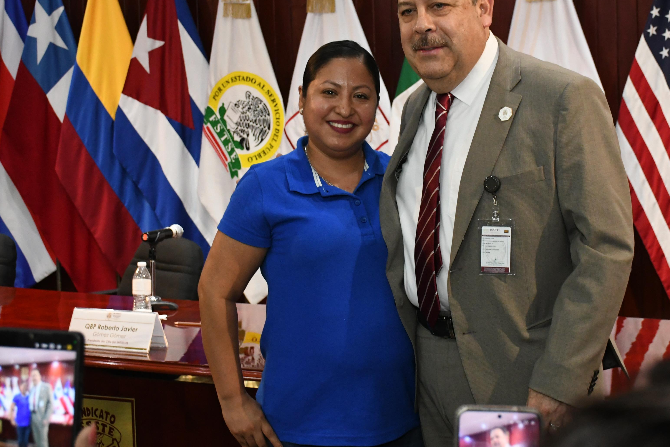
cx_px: 384
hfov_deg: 30.9
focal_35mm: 65
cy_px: 158
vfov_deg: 20.9
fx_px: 1210
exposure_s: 1/100
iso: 3200
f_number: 5.6
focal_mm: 32
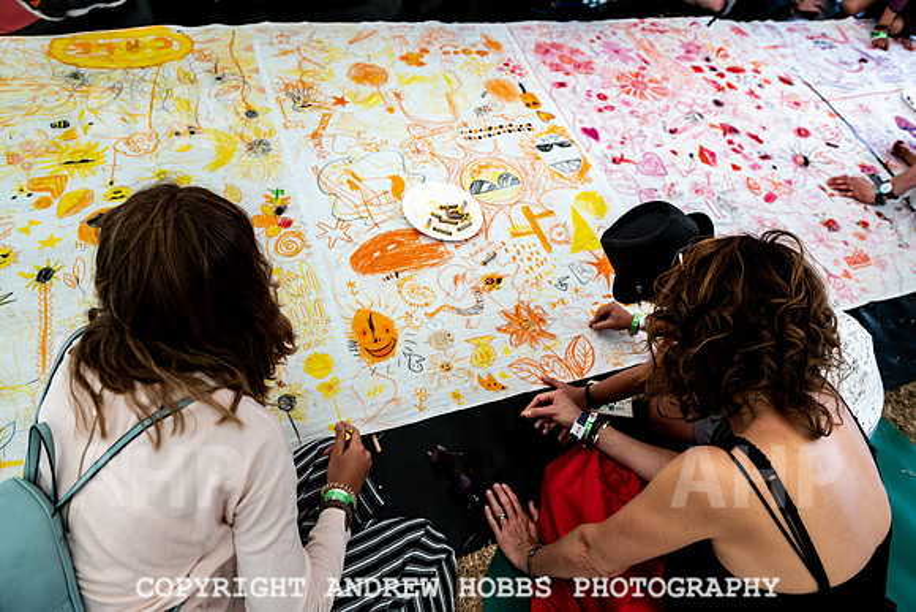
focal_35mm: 24
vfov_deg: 53.2
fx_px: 611
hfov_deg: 73.7
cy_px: 306
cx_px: 458
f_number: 4.5
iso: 220
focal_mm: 24
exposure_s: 1/200
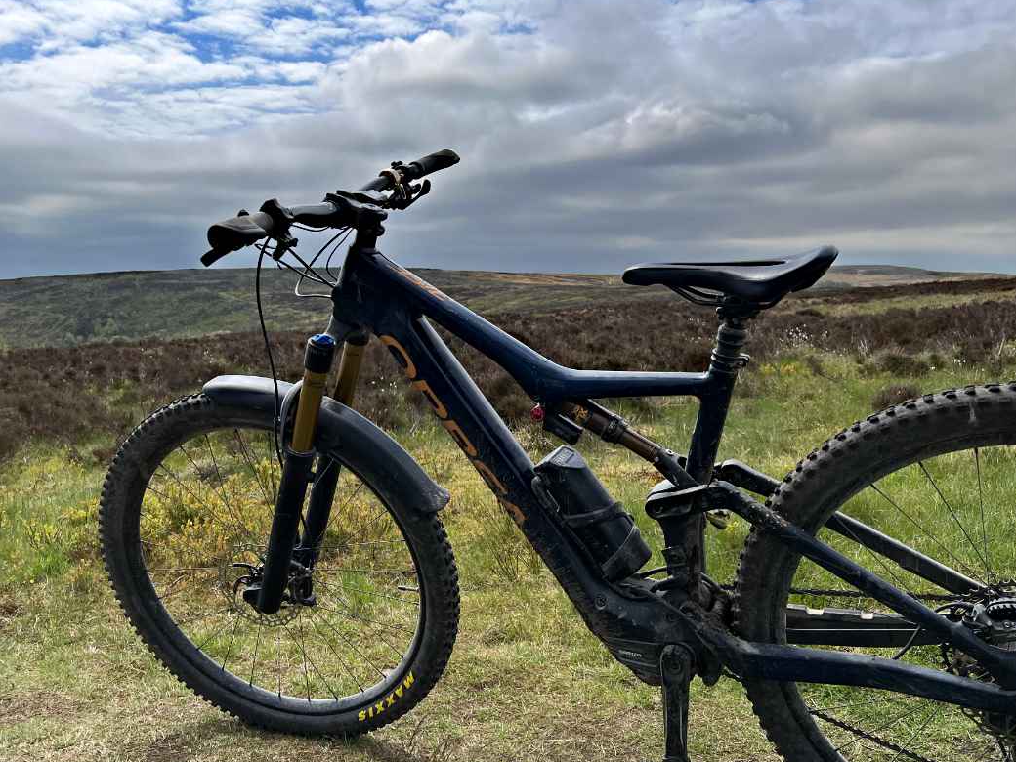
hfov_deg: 60.0
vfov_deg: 46.8
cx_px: 507
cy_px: 381
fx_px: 881
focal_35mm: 30
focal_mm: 5.7
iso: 50
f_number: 1.5
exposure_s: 1/9434
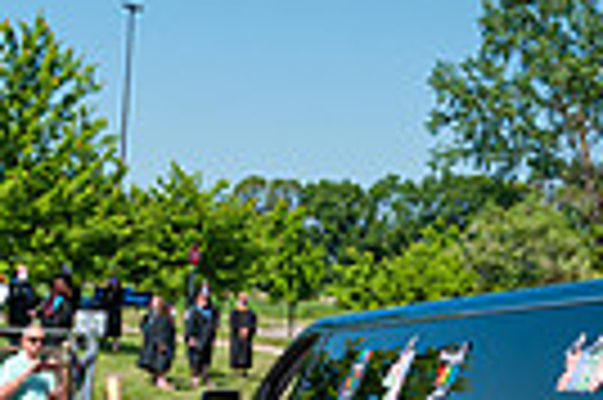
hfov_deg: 14.1
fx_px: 2392
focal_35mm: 143
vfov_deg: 9.4
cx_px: -27
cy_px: 474
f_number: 10
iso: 200
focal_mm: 22
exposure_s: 1/400
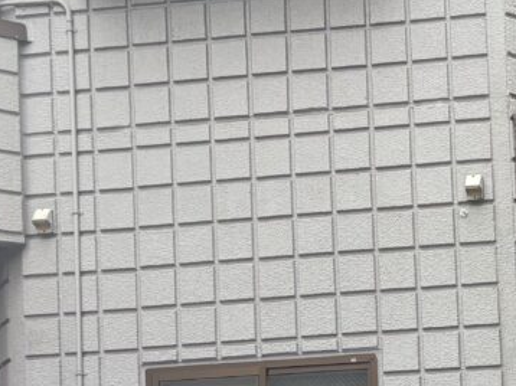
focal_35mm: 93
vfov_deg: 15.0
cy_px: 526
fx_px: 1385
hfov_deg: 19.1
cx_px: 724
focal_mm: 5.96
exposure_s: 1/503
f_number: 1.6
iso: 50
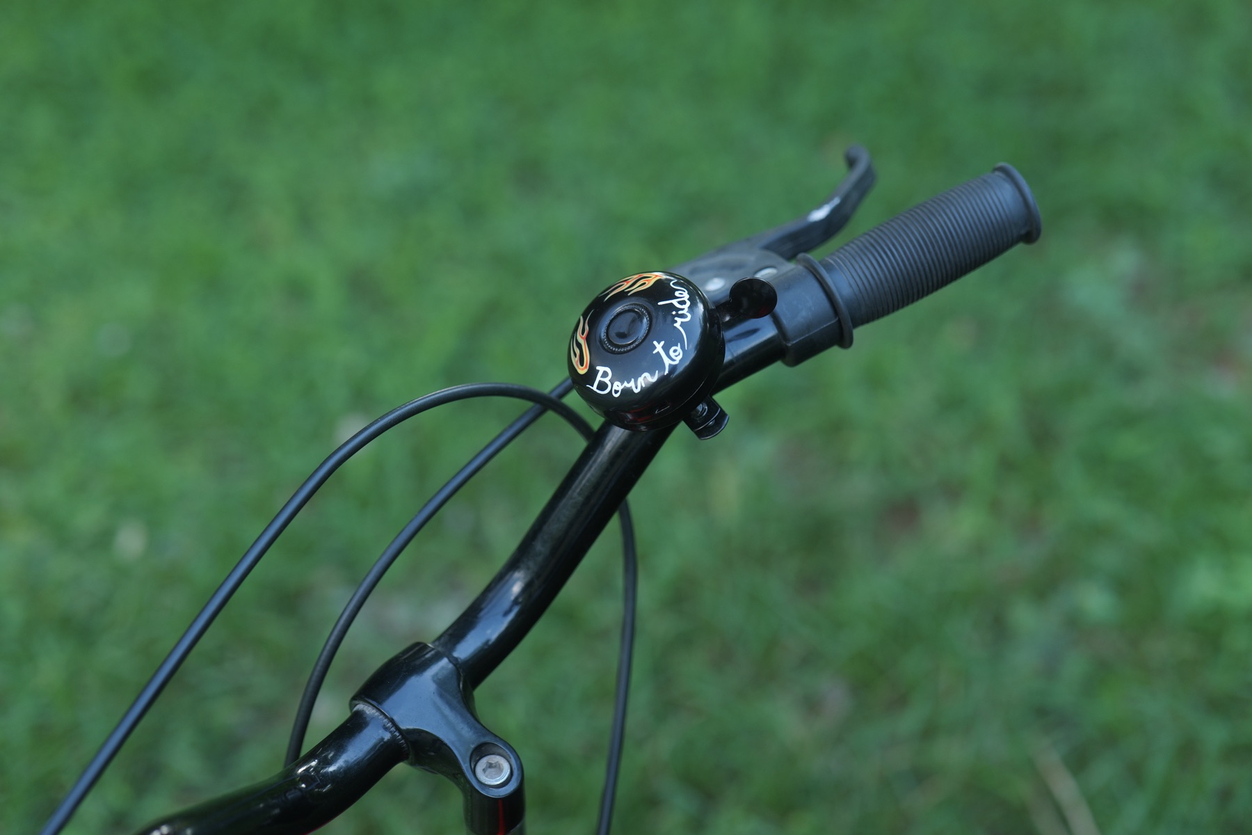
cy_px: 418
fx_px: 1739
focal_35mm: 50
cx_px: 626
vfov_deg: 27.0
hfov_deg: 39.6
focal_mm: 50
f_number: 2.8
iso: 400
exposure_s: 1/125
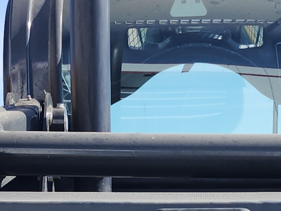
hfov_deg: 14.1
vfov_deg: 10.0
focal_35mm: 140
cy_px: 398
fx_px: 1137
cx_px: 192
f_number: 1.8
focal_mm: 5.54
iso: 25
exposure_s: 1/992
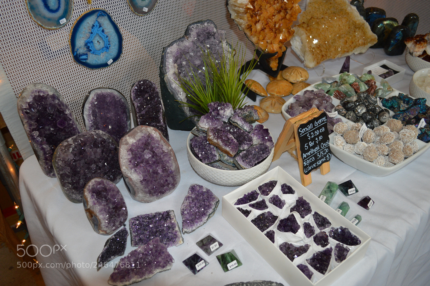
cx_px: 215
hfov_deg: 62.0
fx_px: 358
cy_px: 143
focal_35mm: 30
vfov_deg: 43.5
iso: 450
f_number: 3.8
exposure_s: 1/60
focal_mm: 20
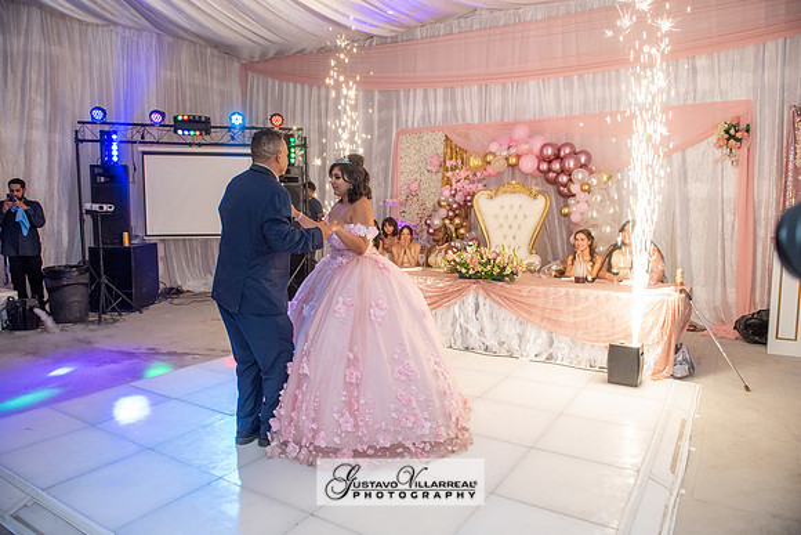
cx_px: 400
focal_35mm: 24
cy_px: 268
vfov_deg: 53.2
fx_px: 534
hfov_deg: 73.7
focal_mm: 24
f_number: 4
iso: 1250
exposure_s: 1/160
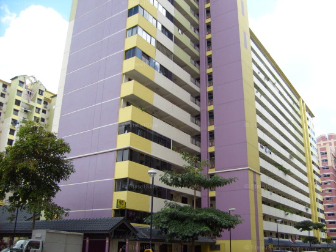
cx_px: 168
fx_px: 340
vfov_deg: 40.7
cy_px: 126
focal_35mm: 35
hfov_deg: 52.6
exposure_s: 1/90
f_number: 7.1
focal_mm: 5.8
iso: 80
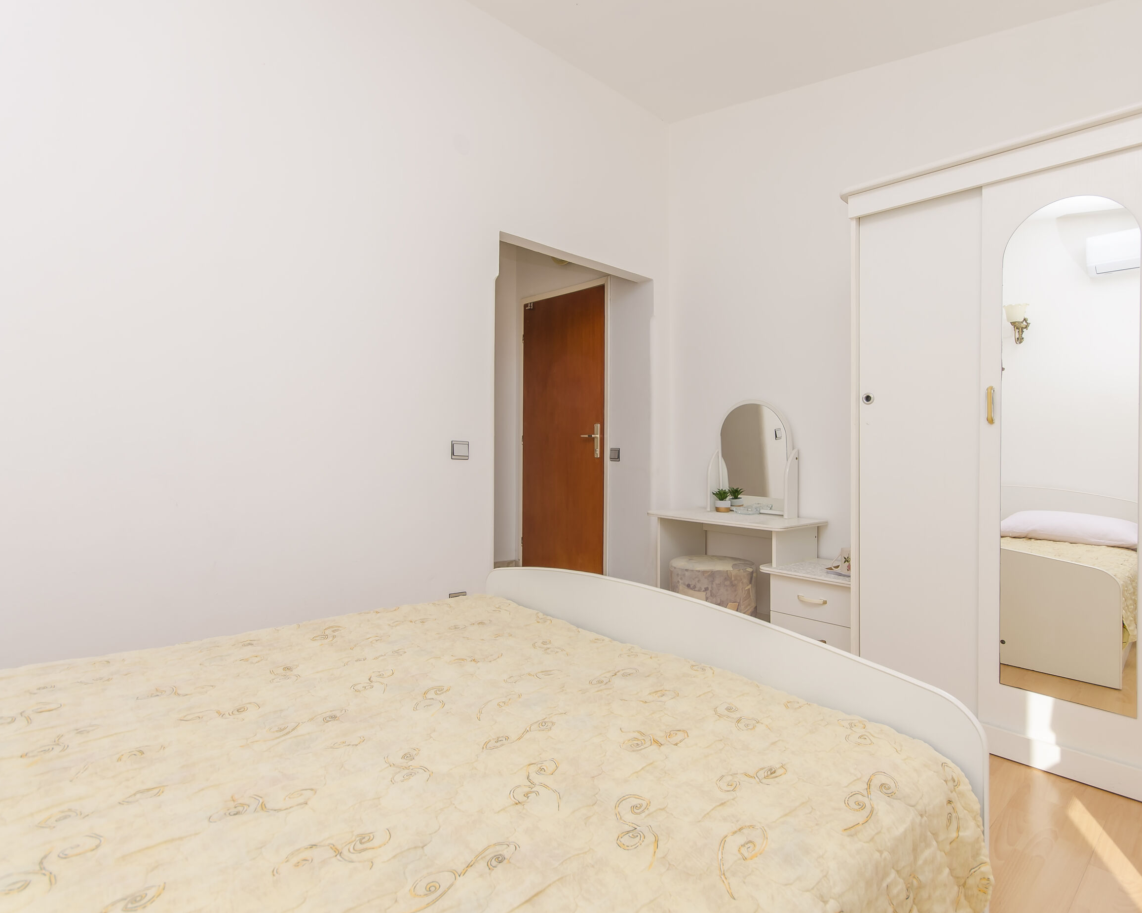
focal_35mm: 17
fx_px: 575
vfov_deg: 77.0
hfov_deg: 89.4
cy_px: 456
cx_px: 624
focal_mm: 10
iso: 100
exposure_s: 1/160
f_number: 8
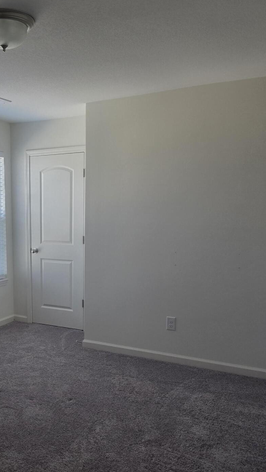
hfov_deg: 31.5
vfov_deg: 55.0
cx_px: 34
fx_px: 451
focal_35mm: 36
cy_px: 275
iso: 64
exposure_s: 1/180
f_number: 1.7
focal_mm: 6.3
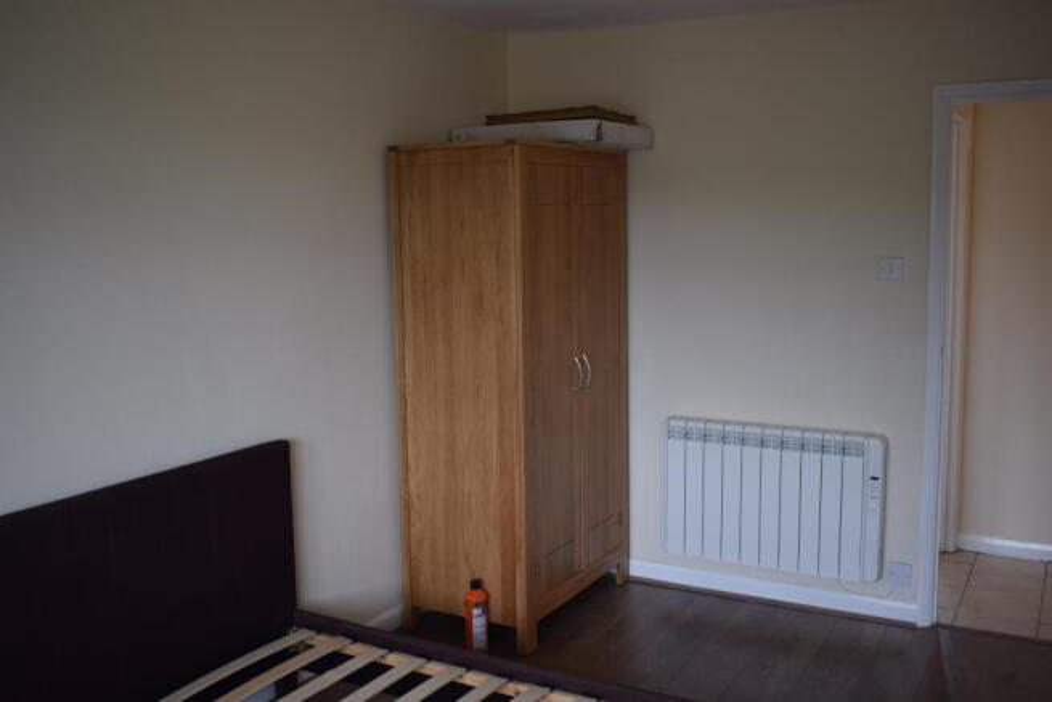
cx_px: 526
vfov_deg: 38.4
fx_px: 1008
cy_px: 351
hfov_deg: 55.1
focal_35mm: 34
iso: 400
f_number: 4.5
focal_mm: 23
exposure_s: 1/80
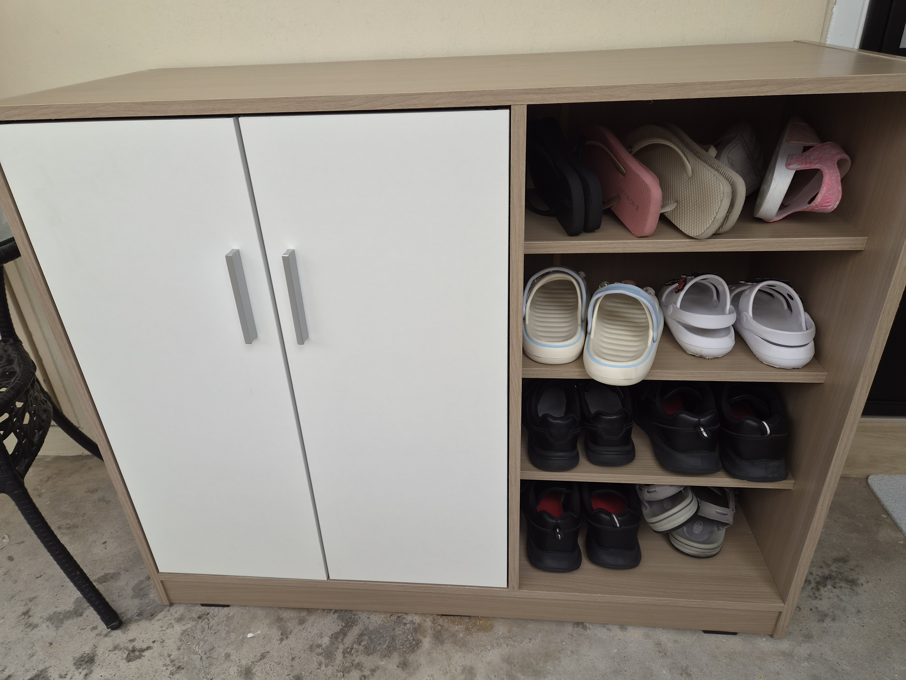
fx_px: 602
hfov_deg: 73.9
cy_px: 340
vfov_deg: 58.9
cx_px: 453
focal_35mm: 23
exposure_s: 1/100
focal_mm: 5.4
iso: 160
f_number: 1.8
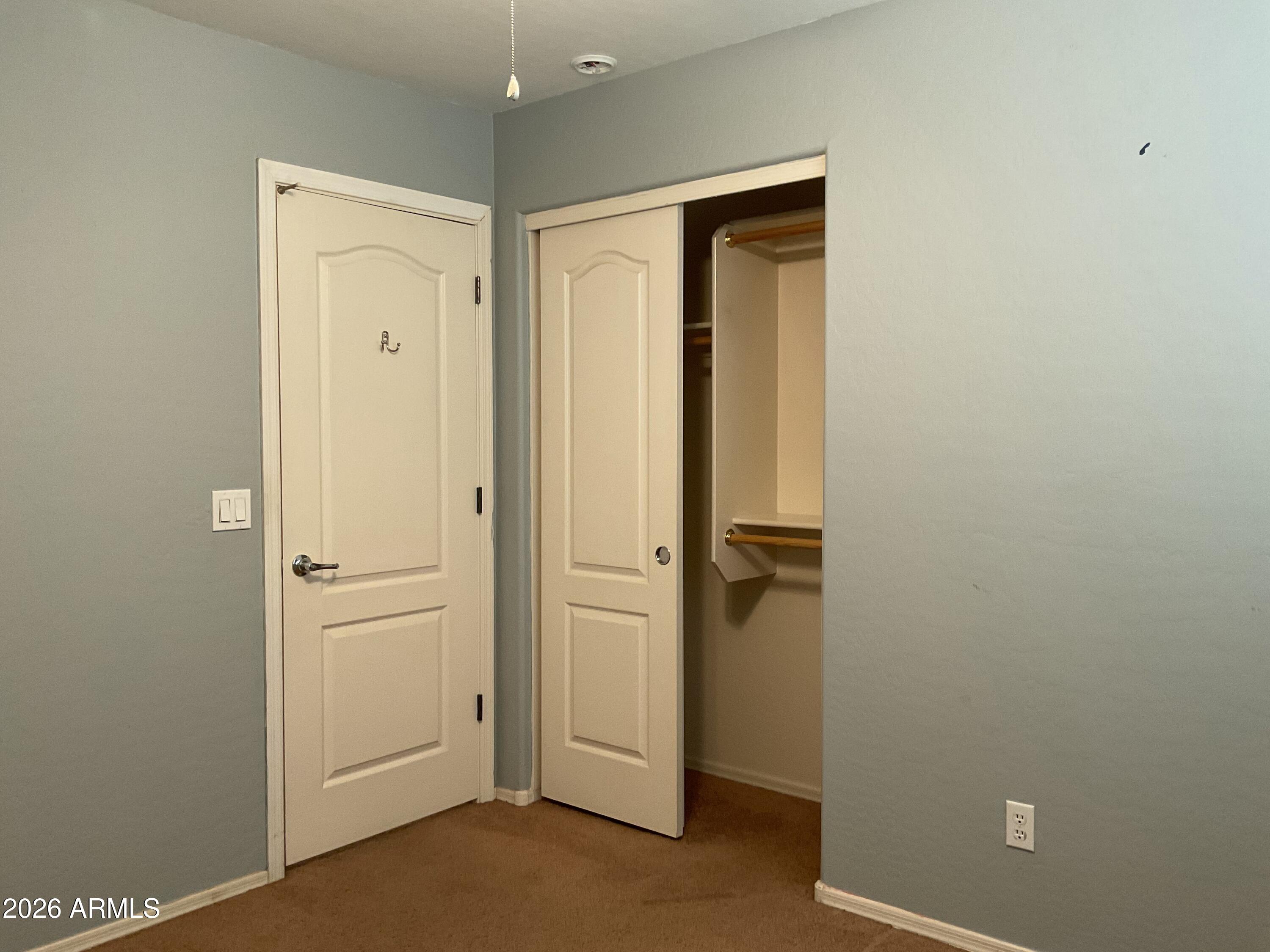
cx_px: 635
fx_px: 1064
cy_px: 476
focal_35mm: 29
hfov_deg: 61.7
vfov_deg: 48.2
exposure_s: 1/60
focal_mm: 3
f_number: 1.8
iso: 125
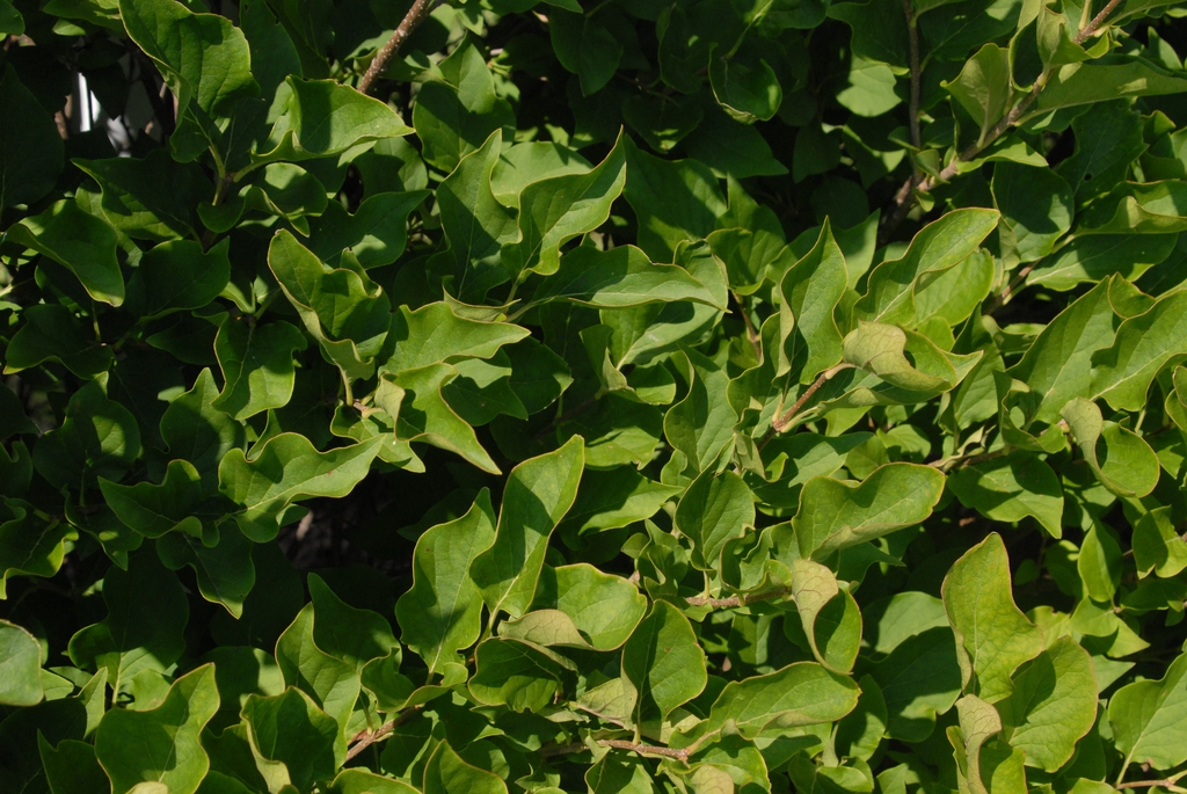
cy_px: 397
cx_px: 594
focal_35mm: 57
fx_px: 1881
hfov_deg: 35.0
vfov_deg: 23.8
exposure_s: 1/320
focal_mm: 38
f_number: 9
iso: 400
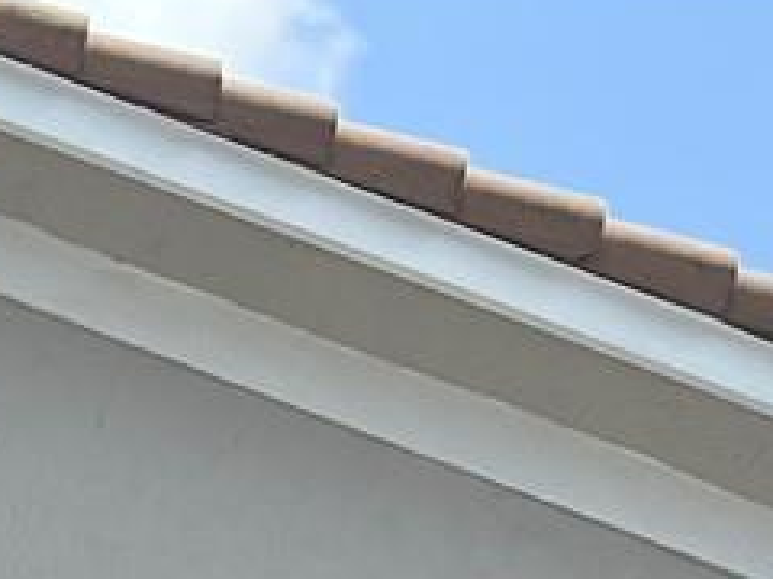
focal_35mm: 173
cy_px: 1895
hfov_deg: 9.2
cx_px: -1540
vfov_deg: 7.3
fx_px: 3863
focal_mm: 5.7
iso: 50
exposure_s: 1/3356
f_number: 1.5
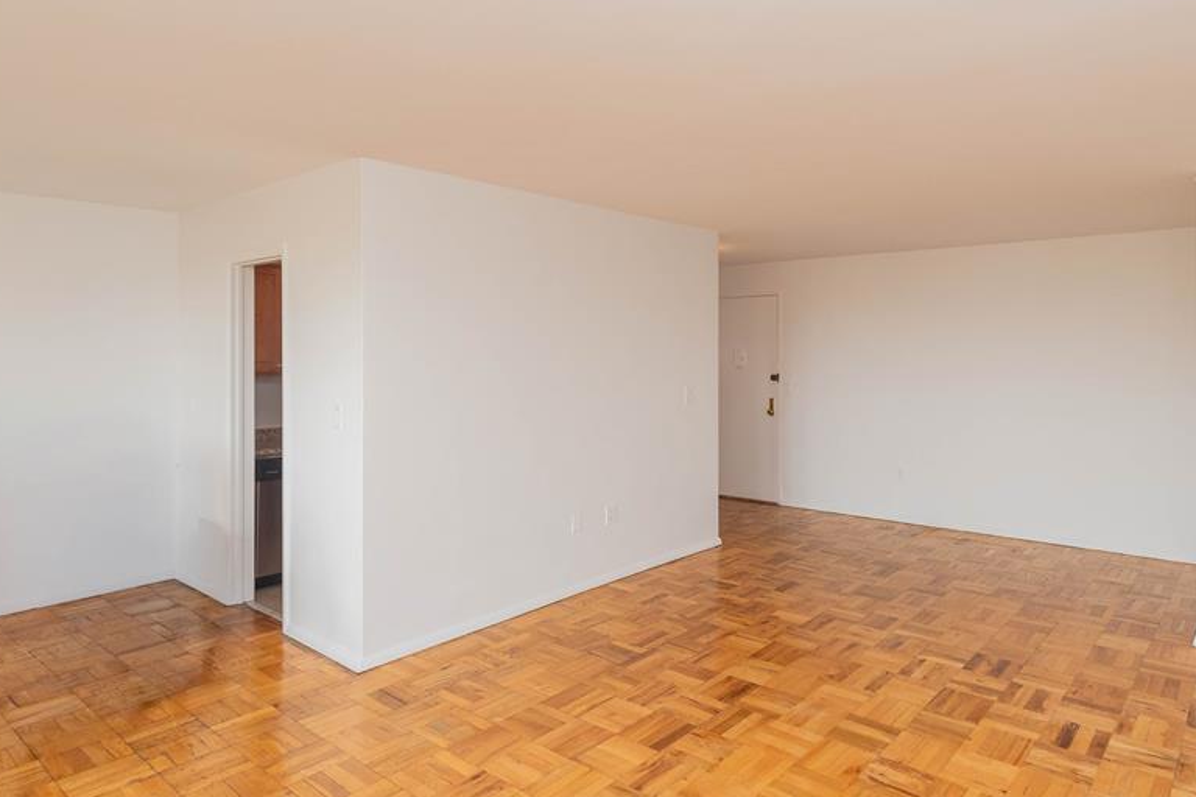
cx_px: 774
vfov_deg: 61.9
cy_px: 406
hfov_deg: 81.8
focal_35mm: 20
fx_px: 664
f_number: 5.6
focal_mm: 10
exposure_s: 1/60
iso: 900
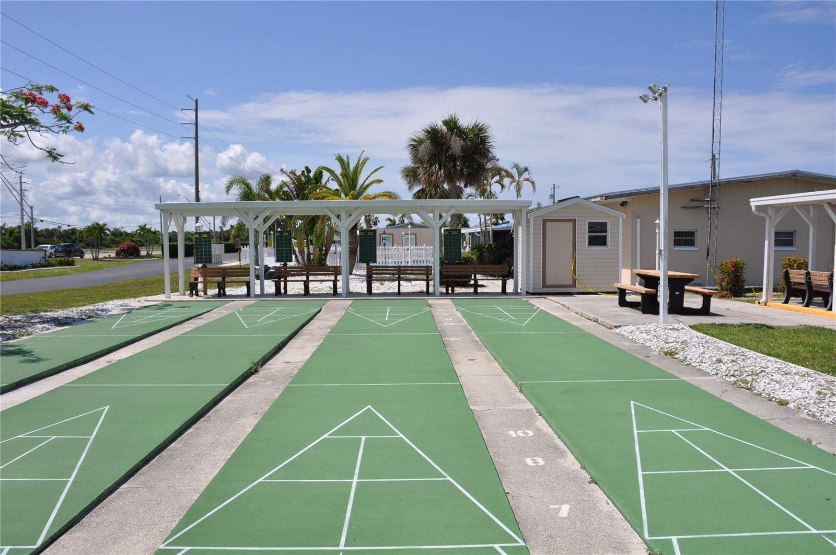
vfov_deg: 47.8
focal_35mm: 27
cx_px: 418
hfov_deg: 67.5
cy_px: 278
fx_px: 626
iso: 200
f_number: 11
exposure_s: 1/500
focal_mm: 18
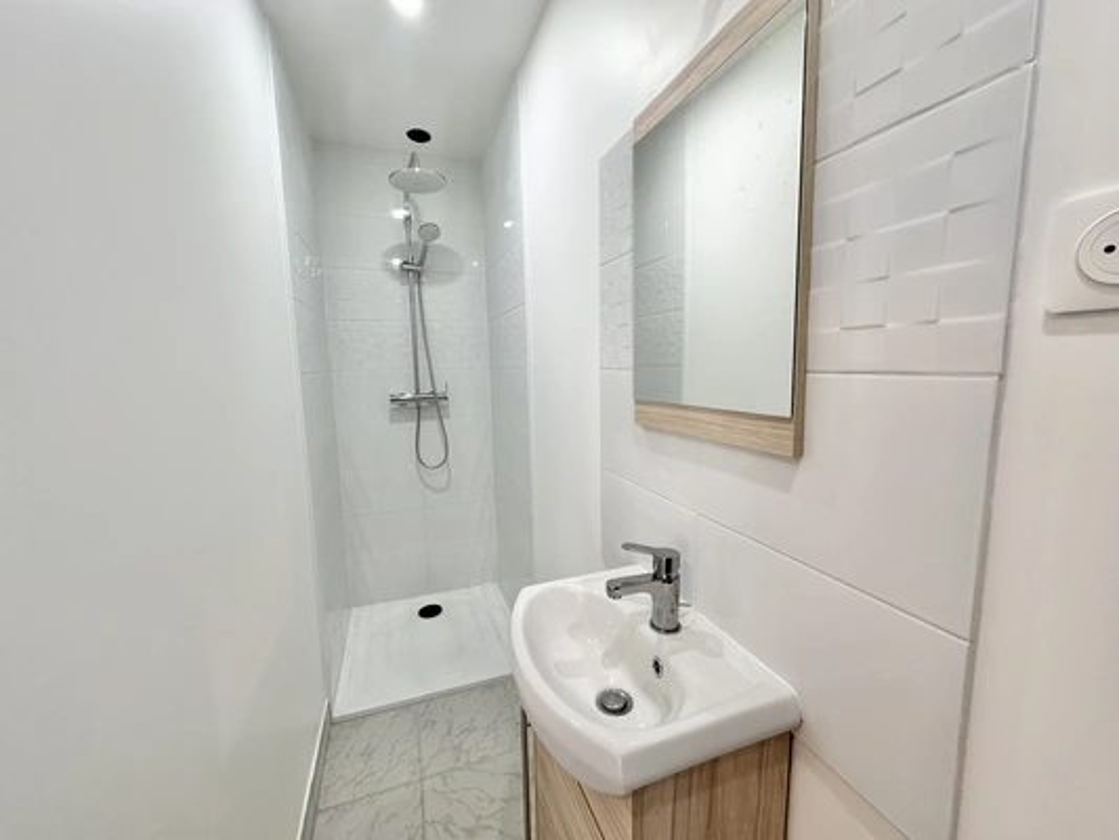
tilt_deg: -6.8
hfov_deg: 102.1
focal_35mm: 14
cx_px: 560
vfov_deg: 85.7
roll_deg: +1.1
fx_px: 453
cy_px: 420
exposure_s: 1/100
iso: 160
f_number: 2.2
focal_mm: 2.22
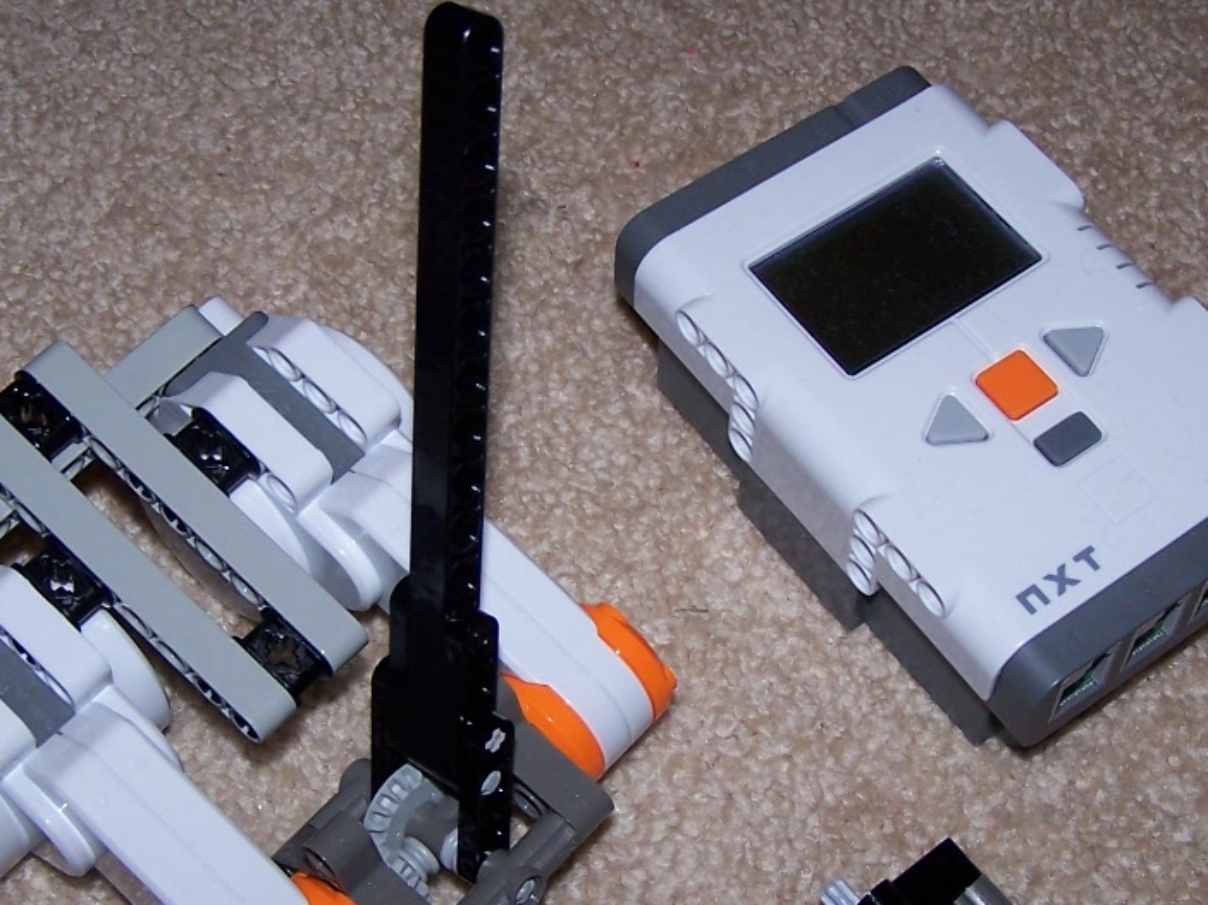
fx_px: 2268
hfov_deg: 29.8
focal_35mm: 65
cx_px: 625
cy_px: 564
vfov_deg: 22.5
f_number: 2.8
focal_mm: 6.3
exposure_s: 1/60
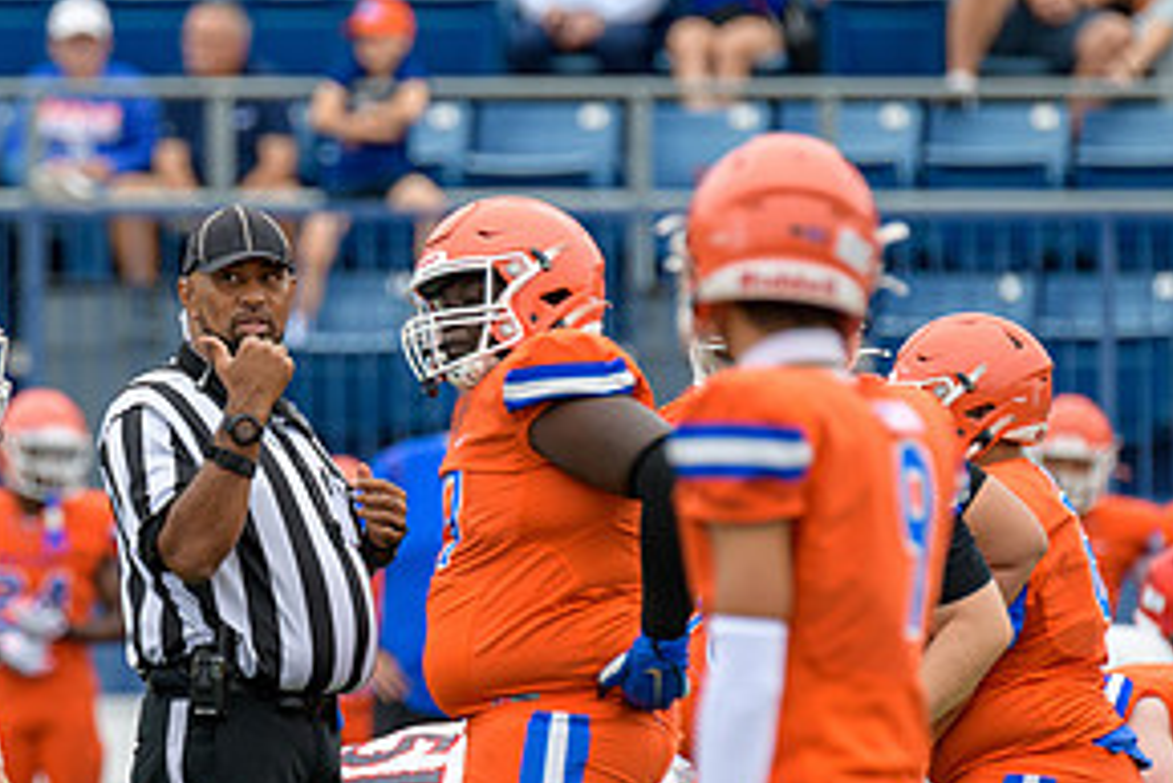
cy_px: 586
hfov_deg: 3.4
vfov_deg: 2.3
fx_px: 19657
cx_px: 256
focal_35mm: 603
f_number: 3.5
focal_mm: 300
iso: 320
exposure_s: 1/800
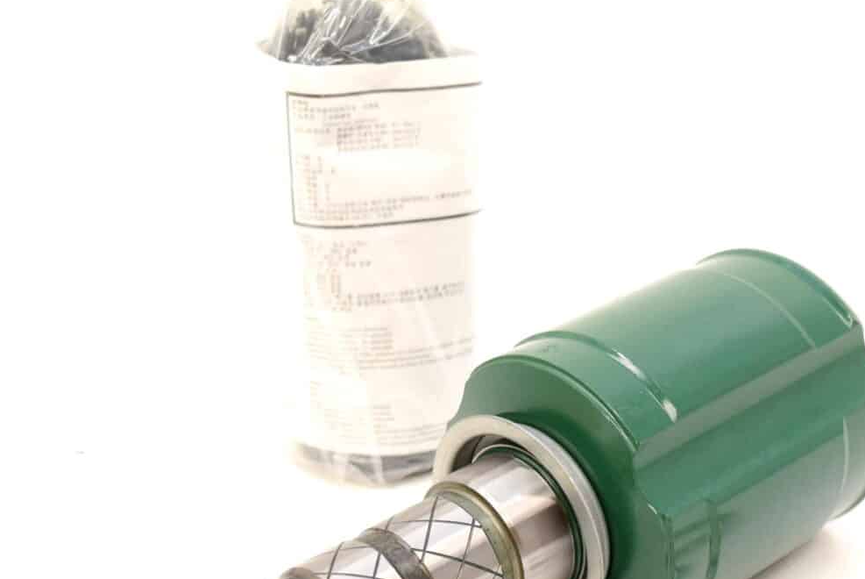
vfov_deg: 16.8
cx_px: 662
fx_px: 1948
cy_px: 420
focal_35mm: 81
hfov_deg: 24.7
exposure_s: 1/125
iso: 400
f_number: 5.6
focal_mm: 26
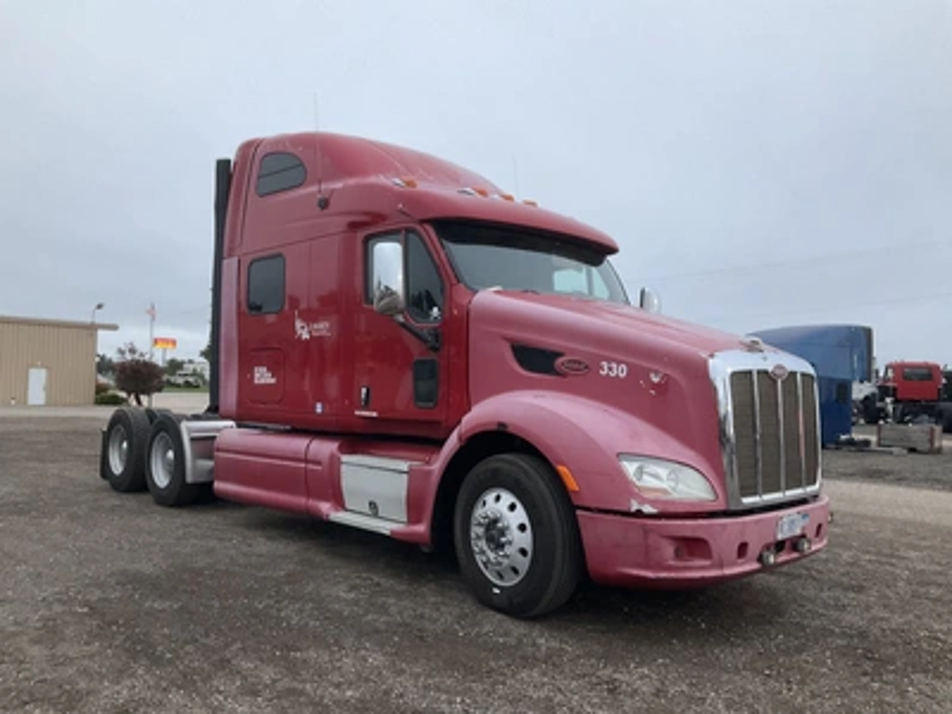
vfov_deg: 48.2
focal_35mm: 29
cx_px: 476
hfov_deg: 61.7
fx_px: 798
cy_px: 357
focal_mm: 3
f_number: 1.8
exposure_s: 1/60
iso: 125
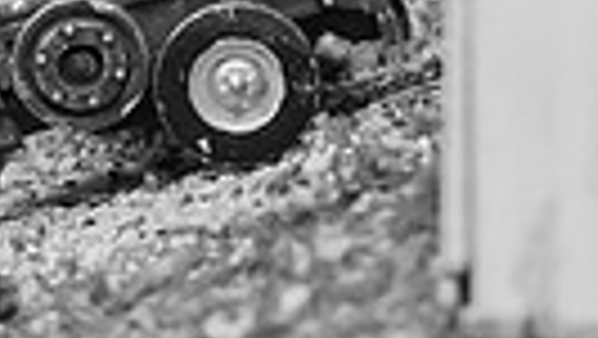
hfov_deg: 1.7
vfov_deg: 1.0
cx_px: -761
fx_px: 20261
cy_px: 165
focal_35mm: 1277
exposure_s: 1/80
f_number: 7.1
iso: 3200
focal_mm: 120
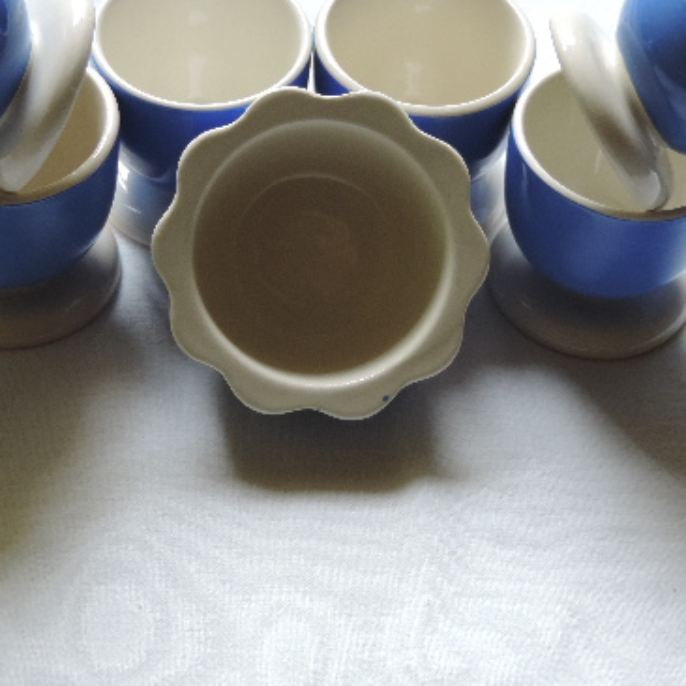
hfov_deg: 20.4
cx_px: 294
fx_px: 1906
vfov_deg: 20.4
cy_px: 253
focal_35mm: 85
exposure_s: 1/60
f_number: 3.7
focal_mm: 9.8
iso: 250
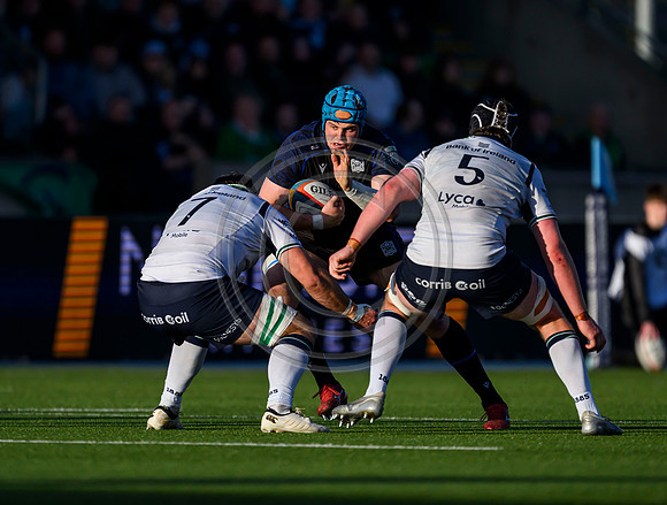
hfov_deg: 2.3
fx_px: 16416
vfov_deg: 1.8
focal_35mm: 849
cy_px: 209
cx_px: 321
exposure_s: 1/6400
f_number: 4
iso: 800
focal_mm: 560
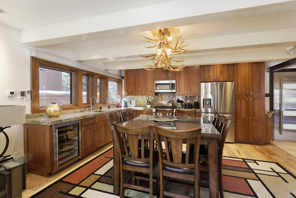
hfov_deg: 93.3
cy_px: 99
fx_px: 140
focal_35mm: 17
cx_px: 148
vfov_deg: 70.5
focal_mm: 17
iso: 1000
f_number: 7.1
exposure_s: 1/200
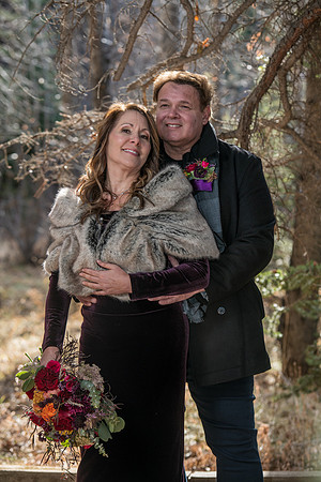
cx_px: 160
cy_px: 241
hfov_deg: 10.2
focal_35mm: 135
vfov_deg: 15.2
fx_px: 1805
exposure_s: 1/160
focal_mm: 135
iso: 100
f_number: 4.5
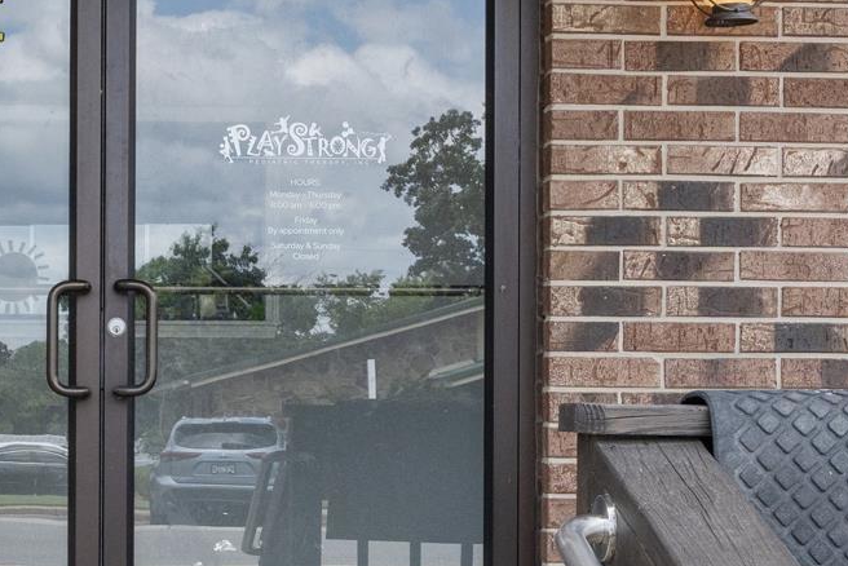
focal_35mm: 82
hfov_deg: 24.3
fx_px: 1926
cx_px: 122
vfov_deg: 16.7
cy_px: 392
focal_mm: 14.3
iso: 400
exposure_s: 1/250
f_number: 7.1
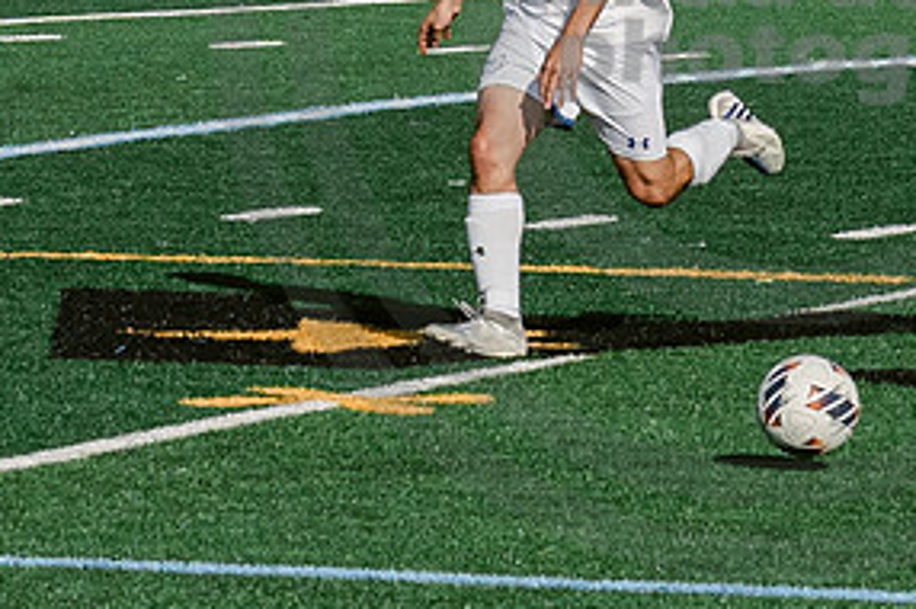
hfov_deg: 4.1
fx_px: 12911
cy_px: -23
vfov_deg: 2.7
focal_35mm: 508
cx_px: 433
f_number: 5.6
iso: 640
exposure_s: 1/5000
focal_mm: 70
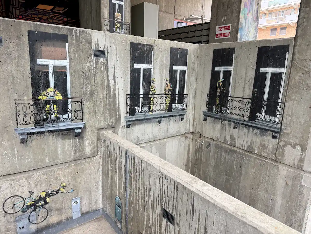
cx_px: 156
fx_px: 216
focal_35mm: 24
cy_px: 117
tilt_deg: -13.1
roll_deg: -2.3
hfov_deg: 71.6
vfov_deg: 56.8
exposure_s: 1/121
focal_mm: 6.76
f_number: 1.78
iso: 160
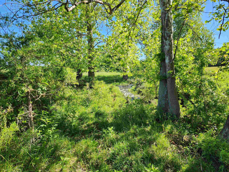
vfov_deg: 58.9
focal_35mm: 23
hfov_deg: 73.9
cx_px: 114
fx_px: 152
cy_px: 86
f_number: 1.8
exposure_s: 1/360
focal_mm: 6.4
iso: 12
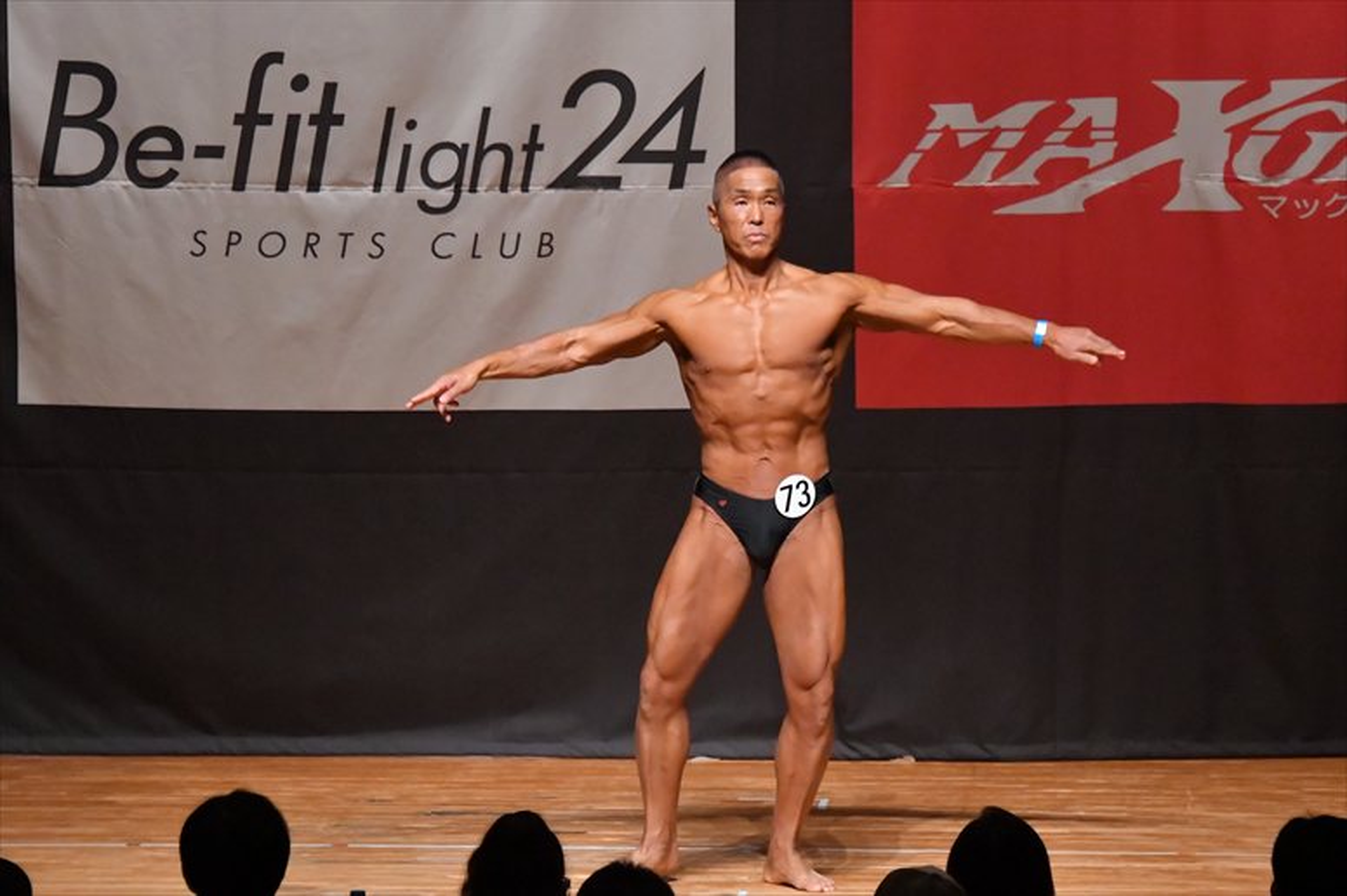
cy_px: 448
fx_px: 9537
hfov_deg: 8.1
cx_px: 674
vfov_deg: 5.4
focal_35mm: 255
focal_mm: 170
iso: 10000
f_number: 5.6
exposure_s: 1/400
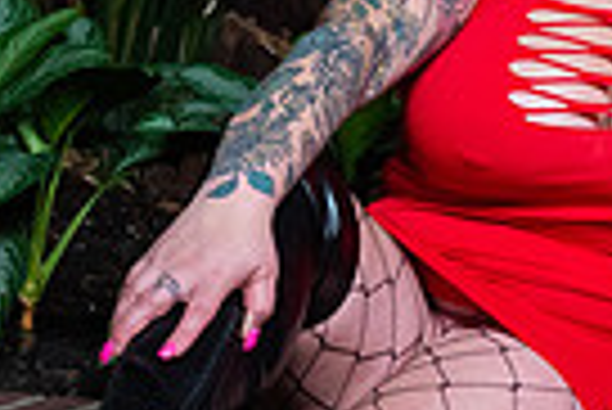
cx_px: 832
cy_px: 178
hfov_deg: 13.2
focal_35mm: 149
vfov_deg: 9.2
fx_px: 2536
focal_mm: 35
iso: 2000
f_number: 7.1
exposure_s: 1/320
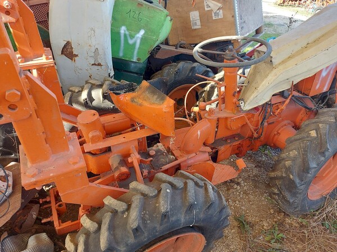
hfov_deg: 71.6
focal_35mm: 24
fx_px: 234
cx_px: 168
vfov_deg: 56.8
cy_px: 126
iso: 32
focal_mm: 5.23
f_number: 1.8
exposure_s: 1/50
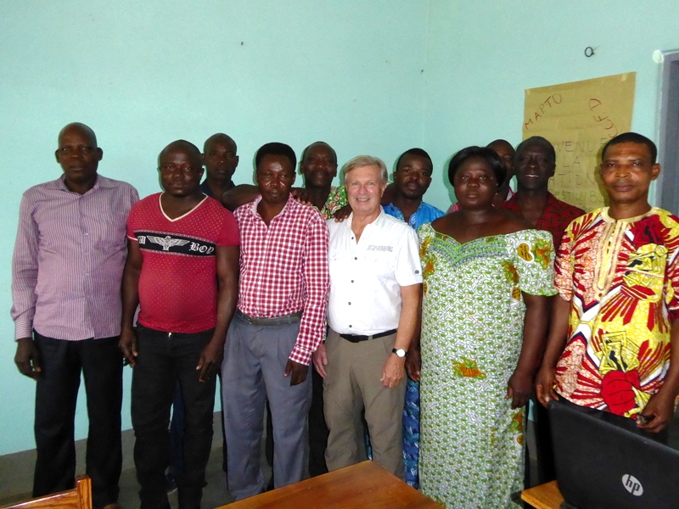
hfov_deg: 61.7
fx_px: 569
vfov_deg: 48.2
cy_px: 254
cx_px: 340
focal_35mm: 29
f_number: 3.5
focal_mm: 5
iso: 800
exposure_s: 1/60
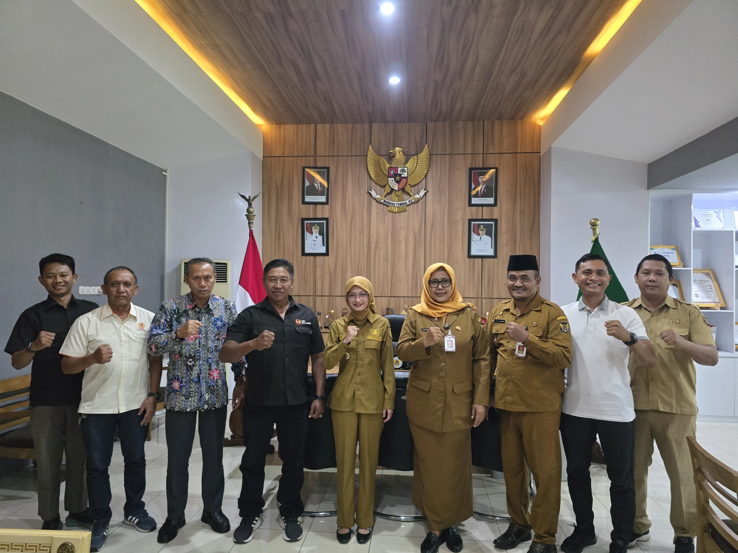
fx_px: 490
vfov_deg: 58.9
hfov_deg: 73.9
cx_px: 369
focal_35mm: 23
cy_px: 276
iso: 2000
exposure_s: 1/100
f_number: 1.7
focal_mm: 6.3
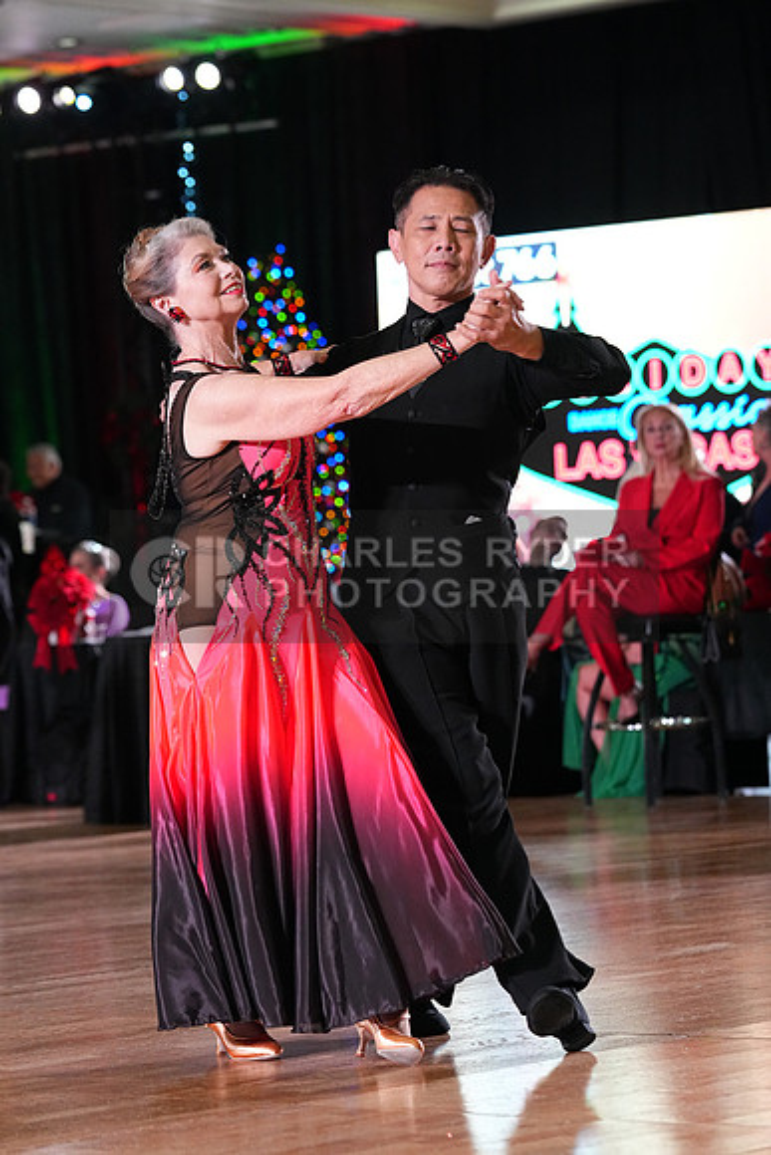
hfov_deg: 10.2
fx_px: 4334
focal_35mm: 135
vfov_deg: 15.2
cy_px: 578
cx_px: 386
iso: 6400
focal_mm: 135
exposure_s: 1/400
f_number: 5
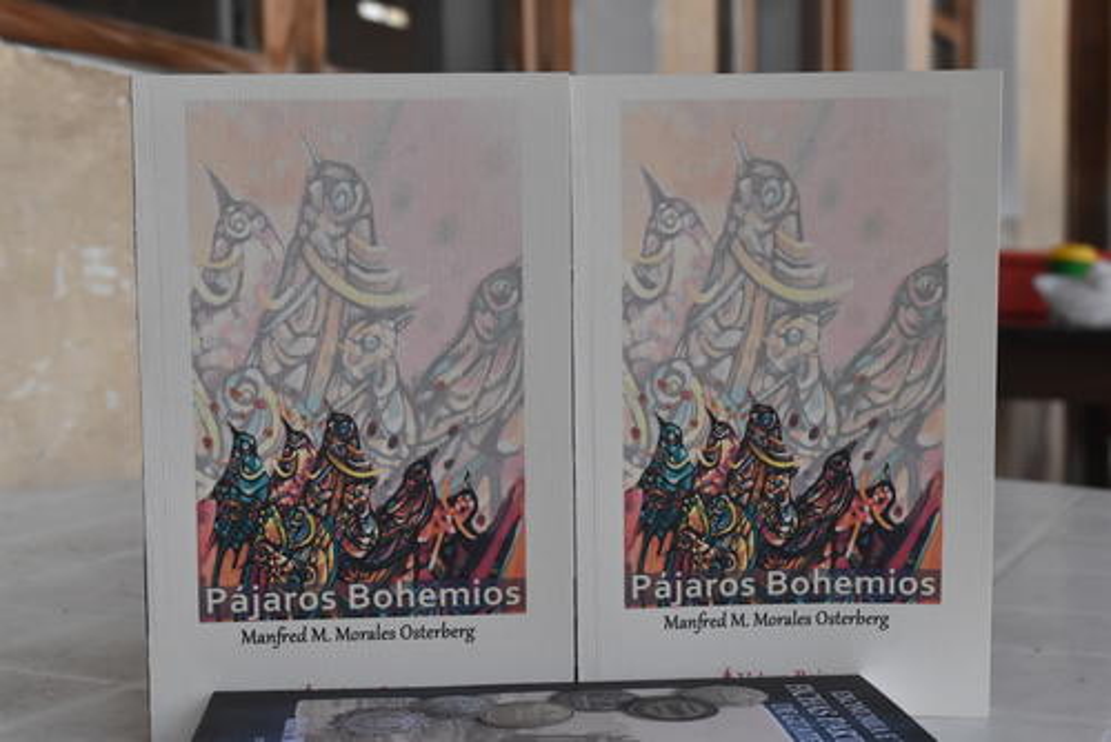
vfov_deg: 25.1
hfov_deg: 36.9
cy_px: 371
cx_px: 556
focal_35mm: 54
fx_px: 1667
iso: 1600
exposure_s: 1/2000
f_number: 8
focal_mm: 36
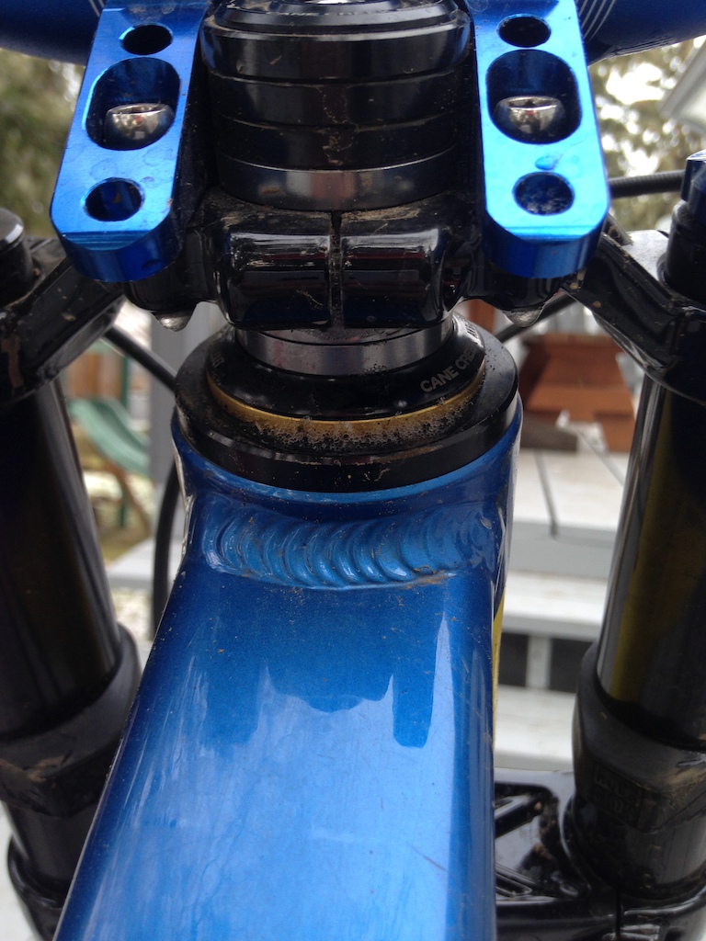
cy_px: 470
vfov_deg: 55.4
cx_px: 353
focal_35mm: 33
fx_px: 897
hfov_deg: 42.9
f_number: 2.4
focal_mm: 4.12
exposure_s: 1/60
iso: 50
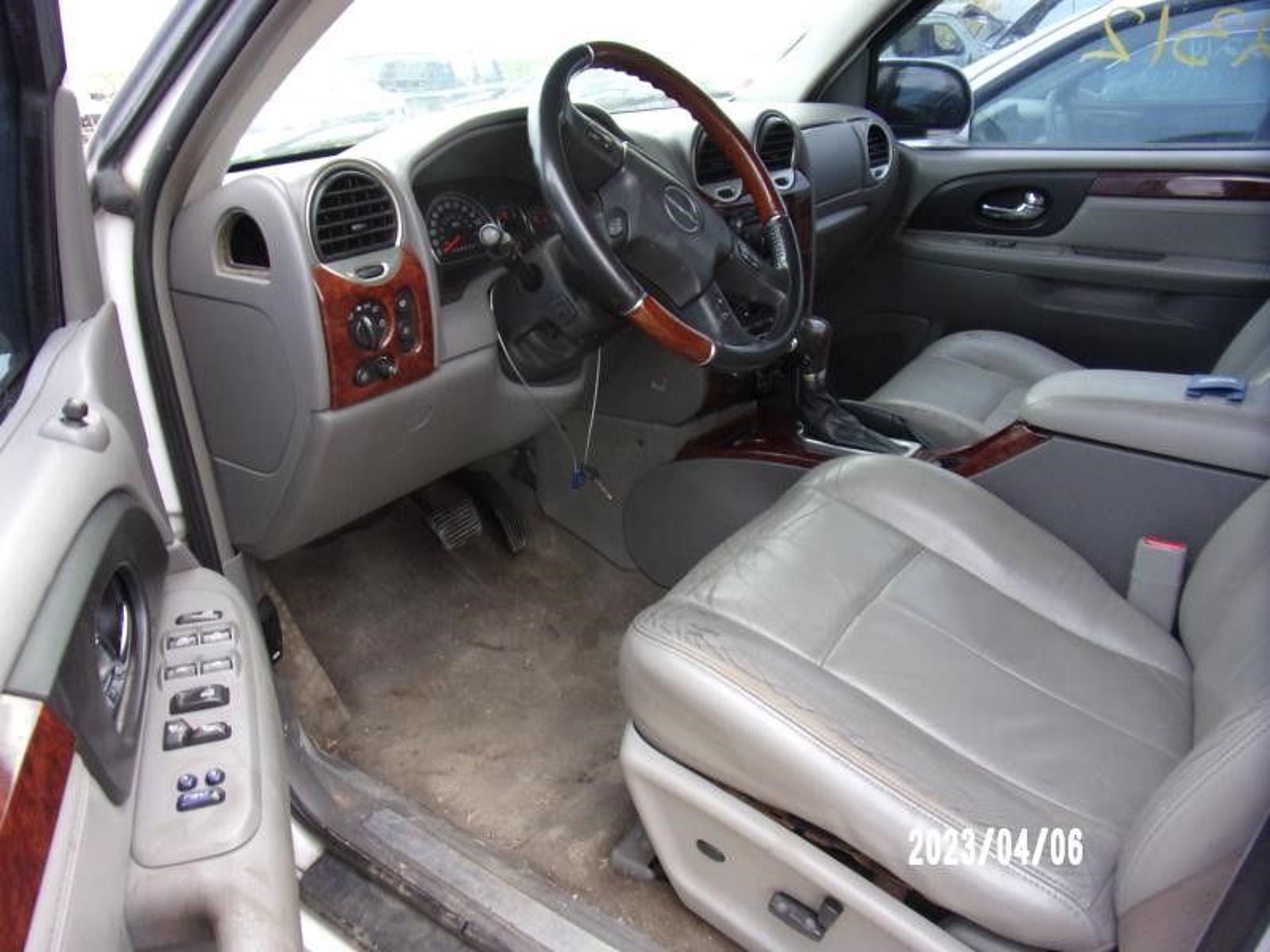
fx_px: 881
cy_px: 476
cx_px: 635
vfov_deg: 56.8
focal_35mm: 24
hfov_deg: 71.6
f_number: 3.3
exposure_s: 1/34
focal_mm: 4.3
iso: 168
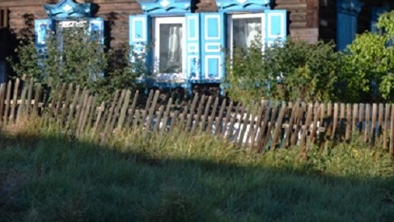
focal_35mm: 93
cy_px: -15
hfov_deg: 22.8
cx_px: 113
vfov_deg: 12.8
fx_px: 972
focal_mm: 24
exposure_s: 1/160
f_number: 6.3
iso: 100
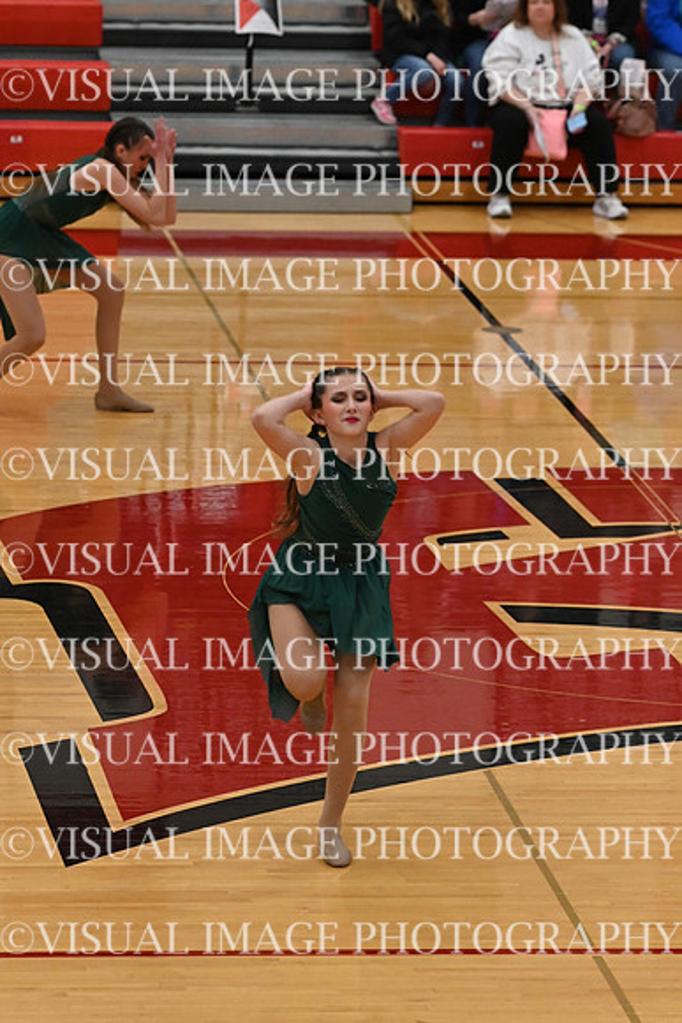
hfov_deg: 7.6
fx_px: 5112
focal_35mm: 180
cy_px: 512
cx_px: 341
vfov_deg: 11.4
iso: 5000
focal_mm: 120
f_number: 4
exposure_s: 1/400
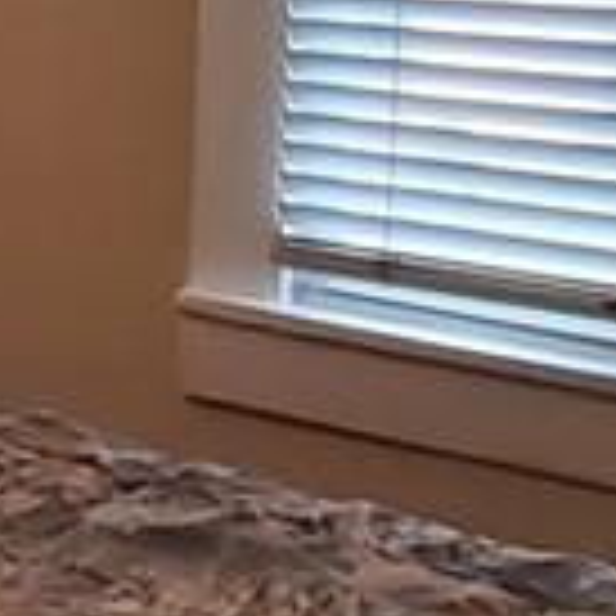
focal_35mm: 86
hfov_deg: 16.4
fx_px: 1731
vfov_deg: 19.4
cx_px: -535
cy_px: -40
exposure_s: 1/29
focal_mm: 1.13
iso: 320
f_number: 2.2
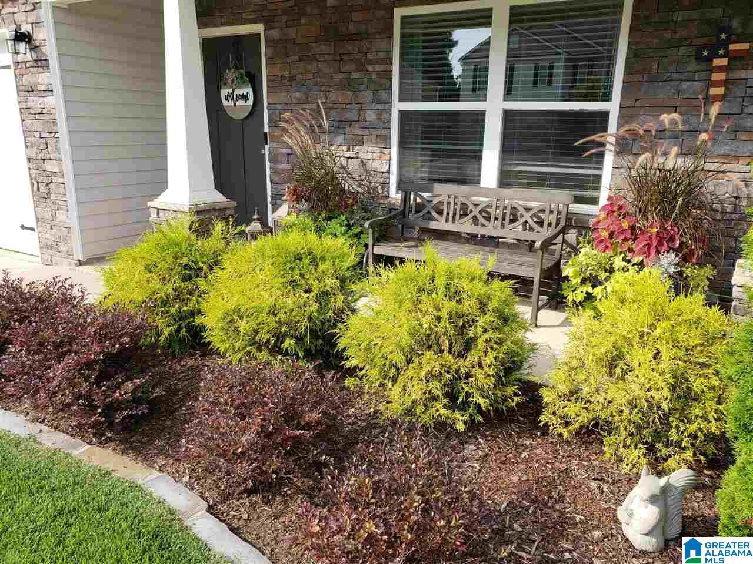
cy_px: 282
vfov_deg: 53.1
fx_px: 566
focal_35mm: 26
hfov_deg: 67.3
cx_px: 376
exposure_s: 1/525
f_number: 2.4
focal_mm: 4.3
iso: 50
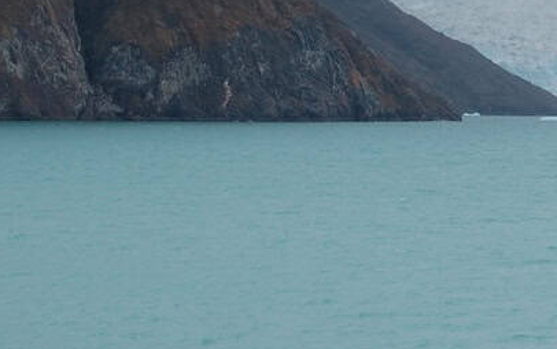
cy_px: 115
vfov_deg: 5.3
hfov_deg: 8.4
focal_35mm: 249
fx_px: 3773
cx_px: 524
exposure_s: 1/160
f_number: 6.3
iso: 200
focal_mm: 55
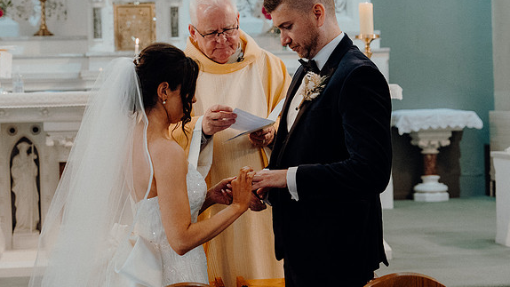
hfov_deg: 23.7
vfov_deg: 13.4
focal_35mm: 90
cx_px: 256
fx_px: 1217
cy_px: 118
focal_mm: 57
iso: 3200
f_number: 3.5
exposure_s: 1/160
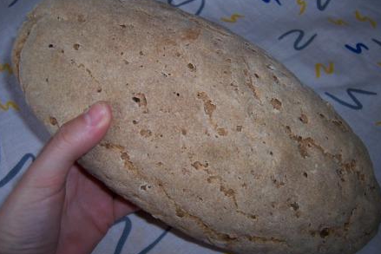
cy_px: 126
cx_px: 189
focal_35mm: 35
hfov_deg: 54.4
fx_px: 371
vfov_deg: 37.9
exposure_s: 1/60
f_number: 2.8
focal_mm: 5.5
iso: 80
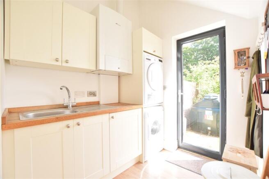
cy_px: 90
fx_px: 112
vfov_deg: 77.3
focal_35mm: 15
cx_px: 134
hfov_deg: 100.4
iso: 500
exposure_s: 1/200
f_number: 5
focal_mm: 10
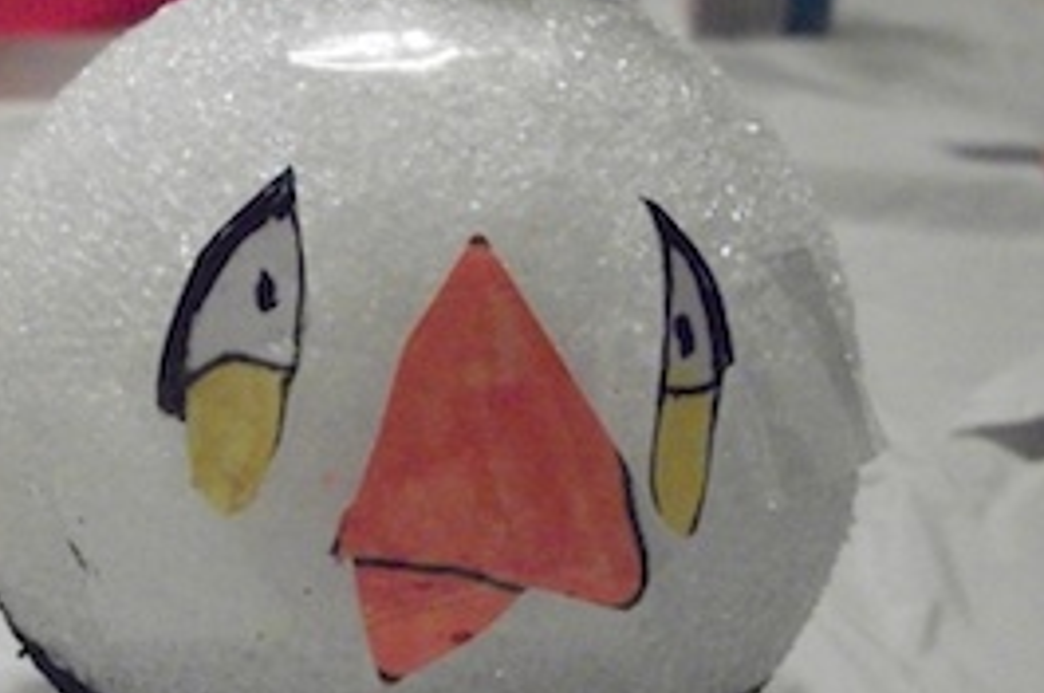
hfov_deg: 29.4
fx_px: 1912
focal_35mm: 66
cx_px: 114
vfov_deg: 20.5
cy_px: 410
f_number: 3.1
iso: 640
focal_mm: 6.3
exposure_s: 1/40
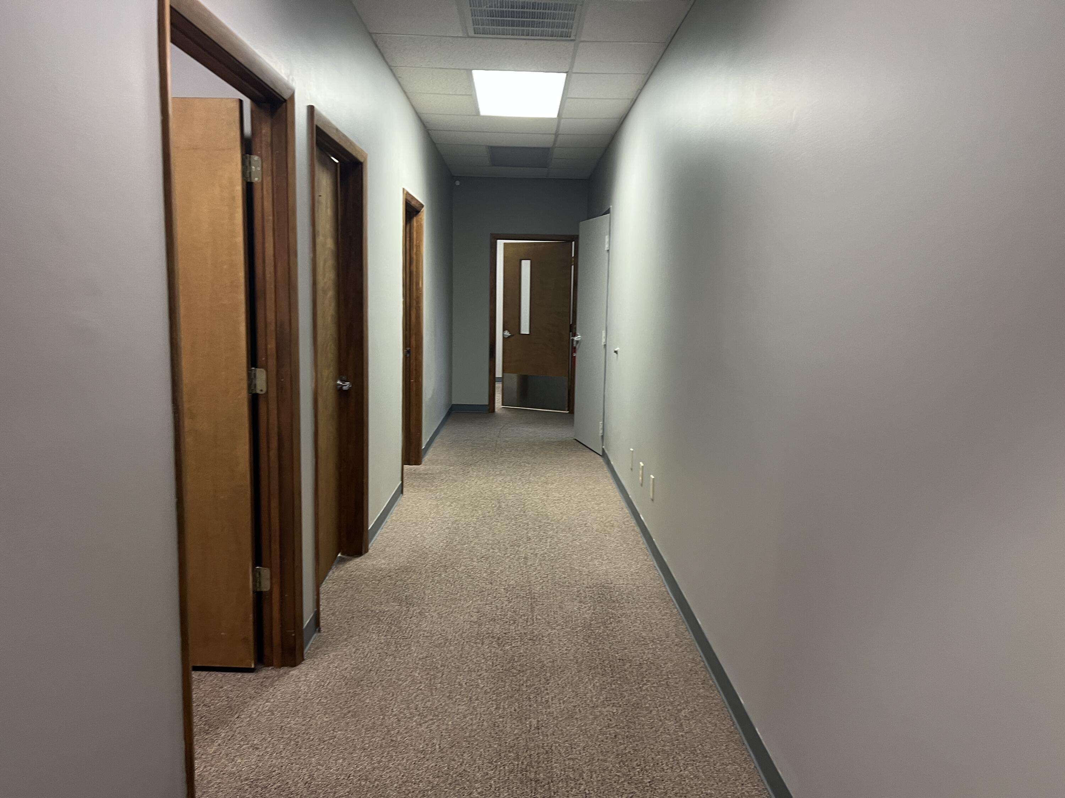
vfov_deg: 53.1
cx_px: 532
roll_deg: -0.7
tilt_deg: -7.1
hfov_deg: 67.3
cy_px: 399
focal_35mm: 26
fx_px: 800
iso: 200
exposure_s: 1/60
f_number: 1.5
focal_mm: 5.7
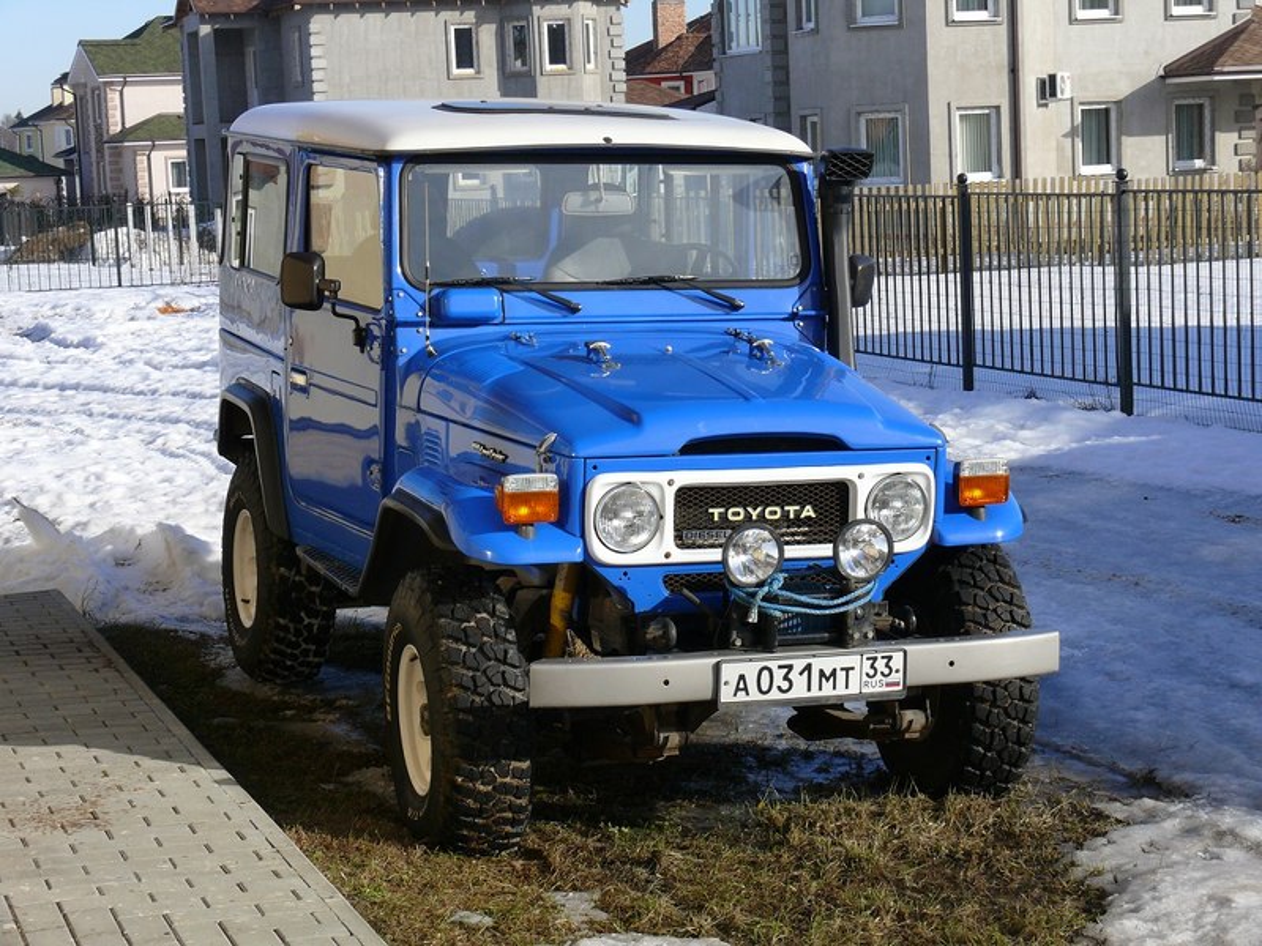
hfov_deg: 25.3
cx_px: 631
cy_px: 473
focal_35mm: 77
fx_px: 2807
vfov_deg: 19.1
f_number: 5.6
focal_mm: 16.2
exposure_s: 1/320
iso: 100
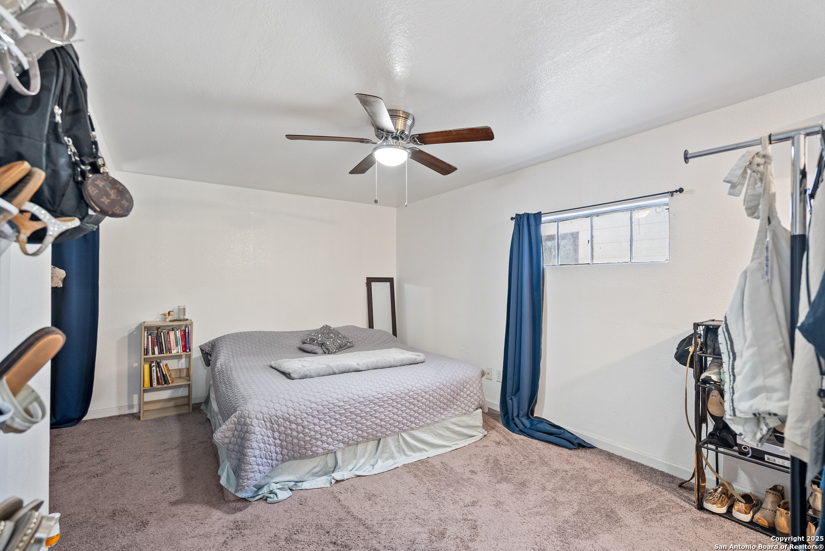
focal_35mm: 16
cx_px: 412
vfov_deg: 73.8
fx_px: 367
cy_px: 276
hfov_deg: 96.7
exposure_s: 1
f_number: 4
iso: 800
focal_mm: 16
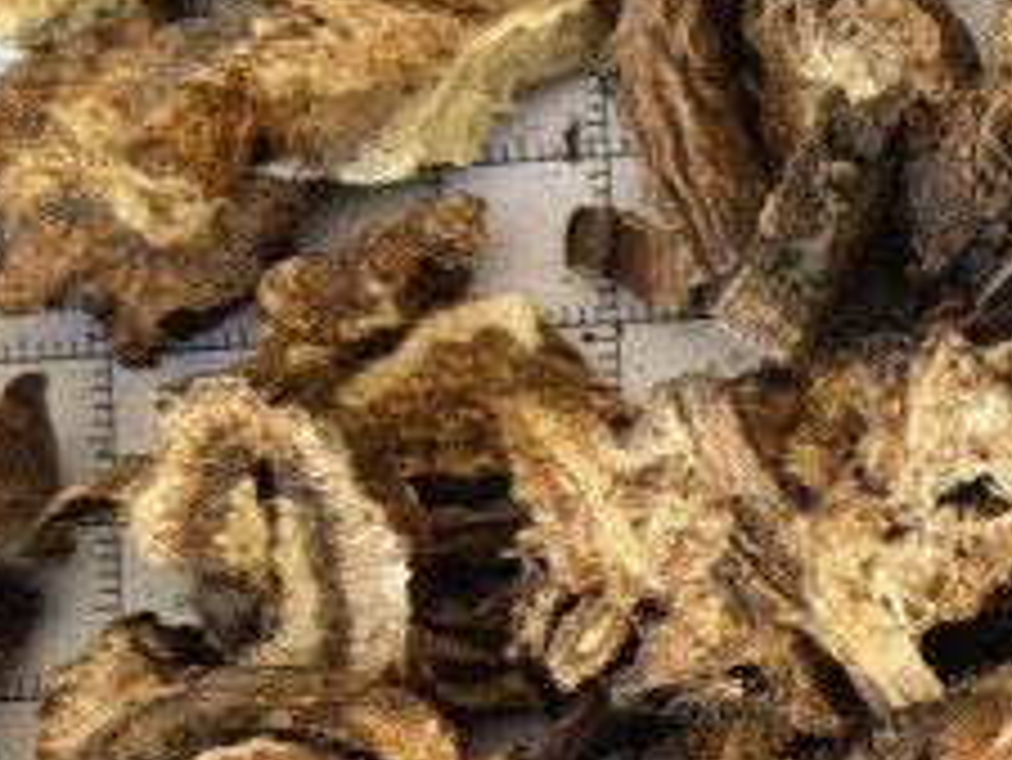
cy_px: 576
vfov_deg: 15.3
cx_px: 1408
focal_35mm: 96
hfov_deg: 18.6
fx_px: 2808
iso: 400
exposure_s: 1/299
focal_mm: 5.54
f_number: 1.8
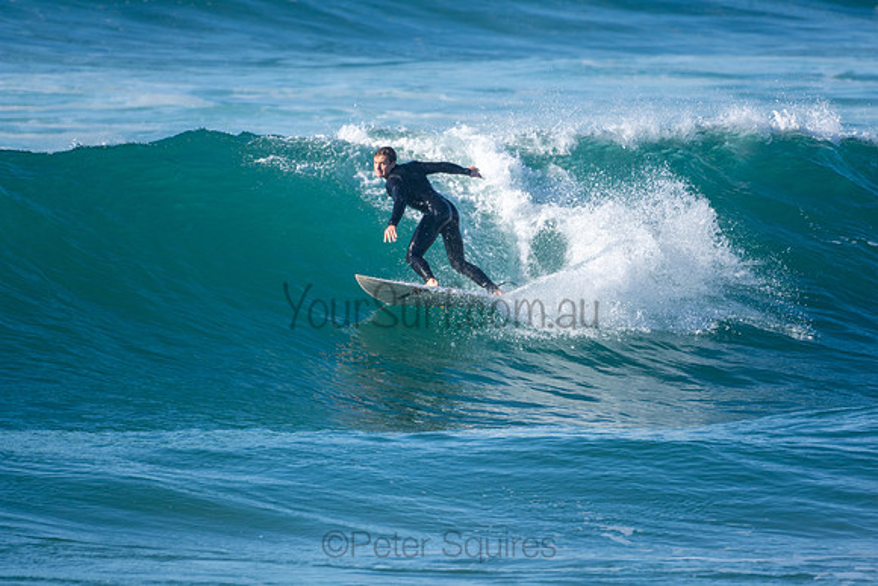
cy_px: 293
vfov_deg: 1.8
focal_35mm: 750
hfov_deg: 2.7
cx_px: 439
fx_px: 18295
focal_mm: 500
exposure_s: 1/1000
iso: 200
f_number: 5.6
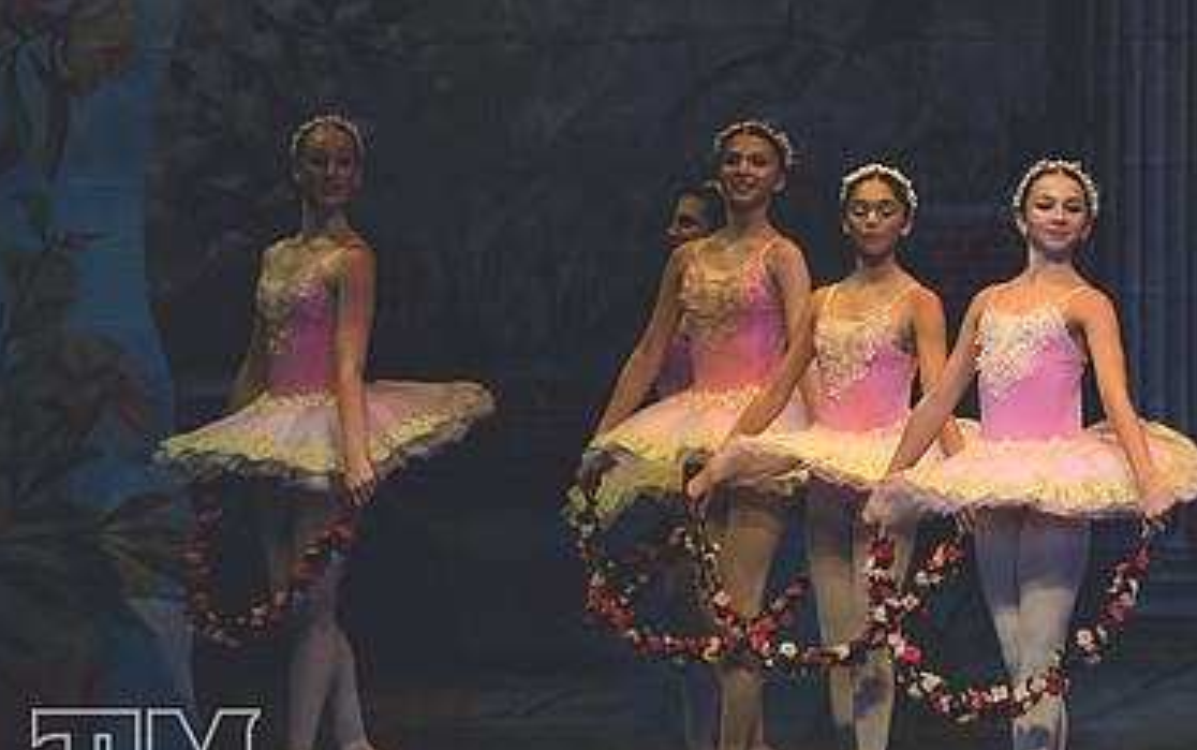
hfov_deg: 5.7
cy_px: 409
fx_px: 12012
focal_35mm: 368
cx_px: 846
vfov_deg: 3.6
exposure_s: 1/500
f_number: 2.8
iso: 500
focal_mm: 155
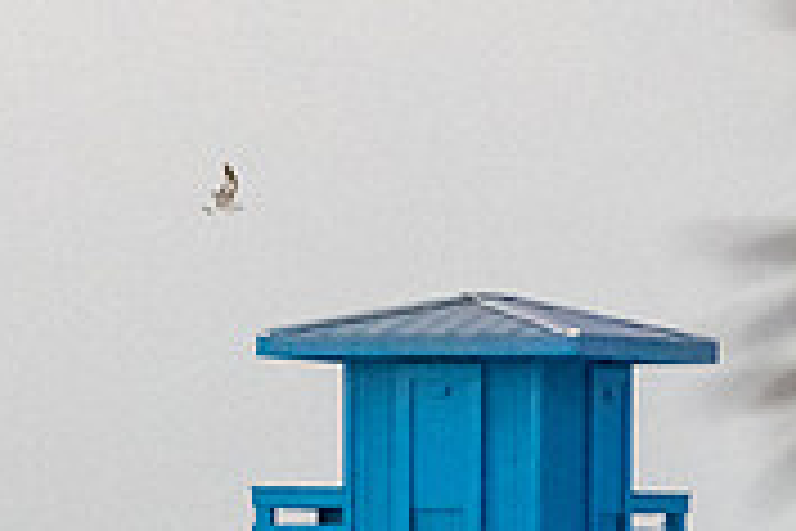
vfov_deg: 1.4
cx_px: 126
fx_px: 21933
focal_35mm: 992
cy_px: 511
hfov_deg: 2.1
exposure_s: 1/500
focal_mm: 200
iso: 10000
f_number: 5.3
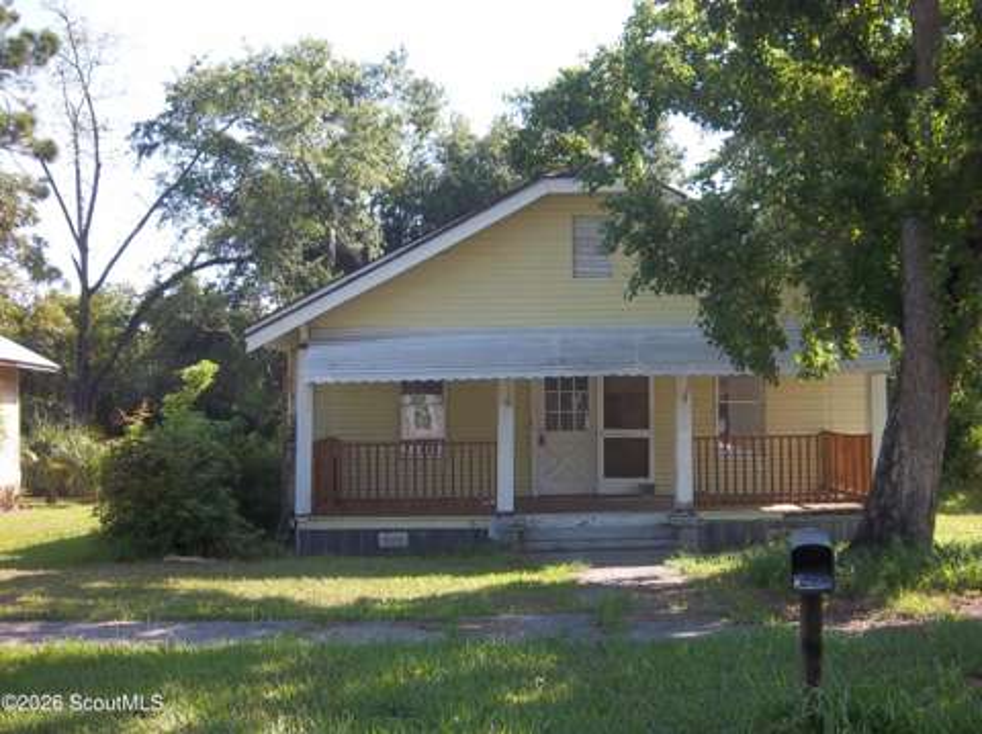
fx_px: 1332
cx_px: 491
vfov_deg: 30.8
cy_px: 367
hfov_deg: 40.5
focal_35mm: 47
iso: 64
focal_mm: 8.3
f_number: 4.5
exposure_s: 1/125
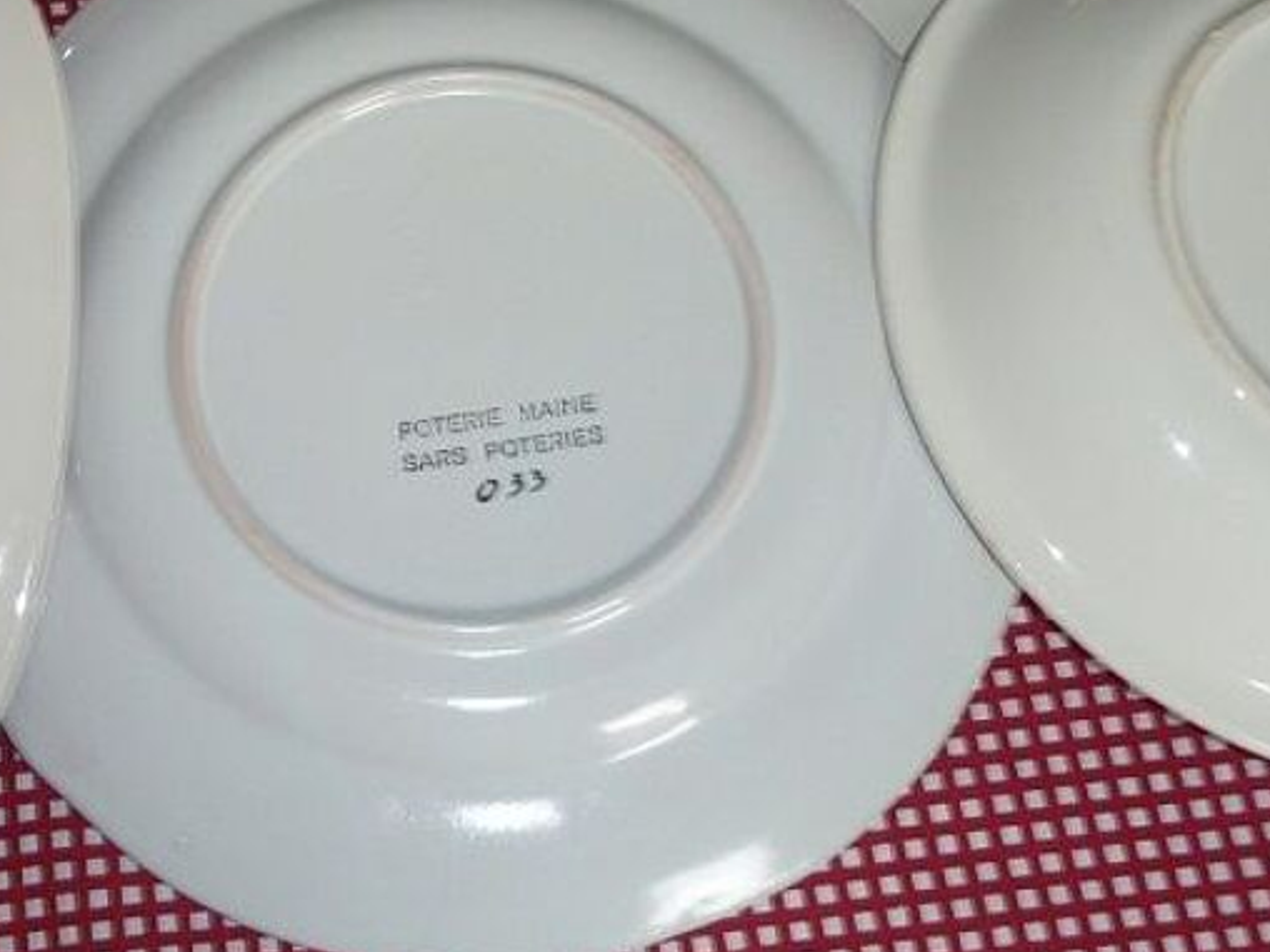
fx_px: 2385
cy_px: 137
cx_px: 378
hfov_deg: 29.5
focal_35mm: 65
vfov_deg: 22.2
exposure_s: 1/30
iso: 100
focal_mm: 5.5
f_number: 2.8
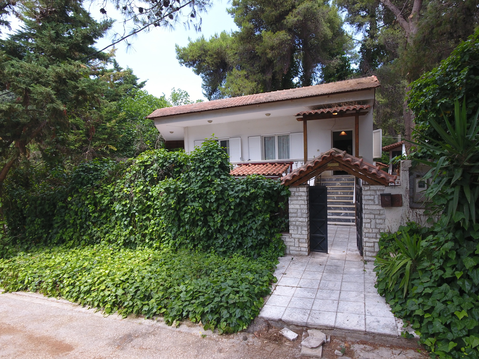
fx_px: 277
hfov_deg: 81.7
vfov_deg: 66.0
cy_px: 180
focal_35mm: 20
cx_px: 240
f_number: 2.8
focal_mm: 3.61
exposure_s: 1/25
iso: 108
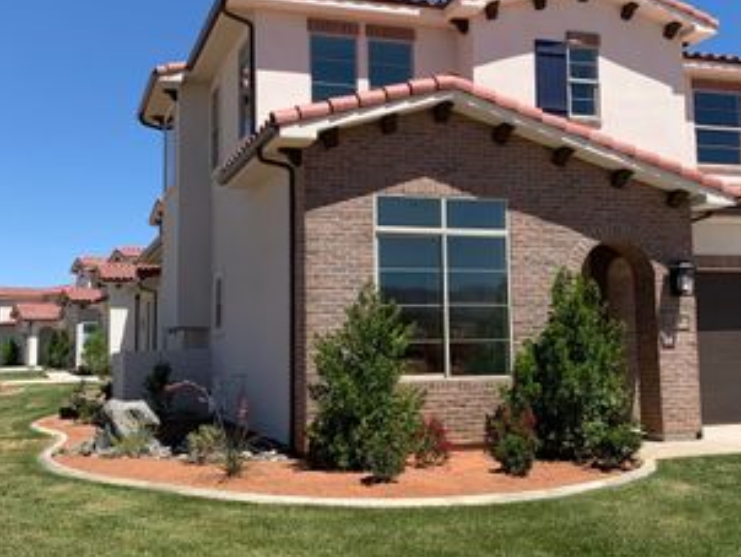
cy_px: 254
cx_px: 410
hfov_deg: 43.8
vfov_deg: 33.6
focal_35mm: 43
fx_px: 921
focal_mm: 4.25
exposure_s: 1/2075
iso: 25
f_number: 1.8
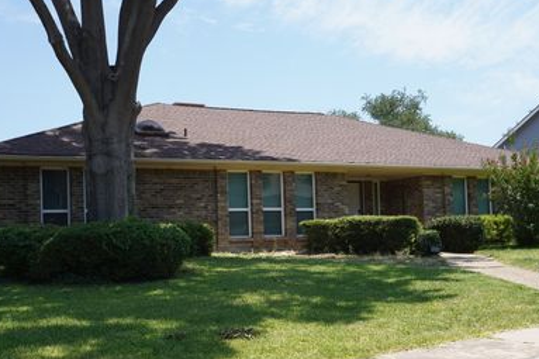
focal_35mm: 47
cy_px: 215
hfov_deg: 41.9
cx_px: 267
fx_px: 703
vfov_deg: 28.6
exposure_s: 1/200
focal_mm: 24
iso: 100
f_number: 8
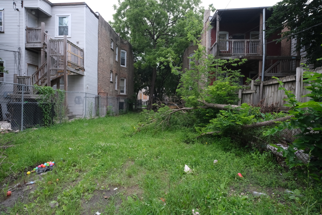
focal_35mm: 20
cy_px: 108
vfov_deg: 61.9
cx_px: 161
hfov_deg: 84.0
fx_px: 179
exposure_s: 1/180
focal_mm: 13
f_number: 11
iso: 1600
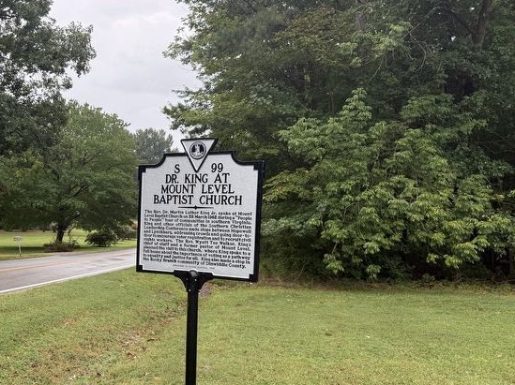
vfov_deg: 40.4
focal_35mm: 35
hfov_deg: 50.9
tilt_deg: -1.9
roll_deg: -2.7
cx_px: 141
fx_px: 520
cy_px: 234
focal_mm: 6.76
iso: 125
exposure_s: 1/240
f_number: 1.78
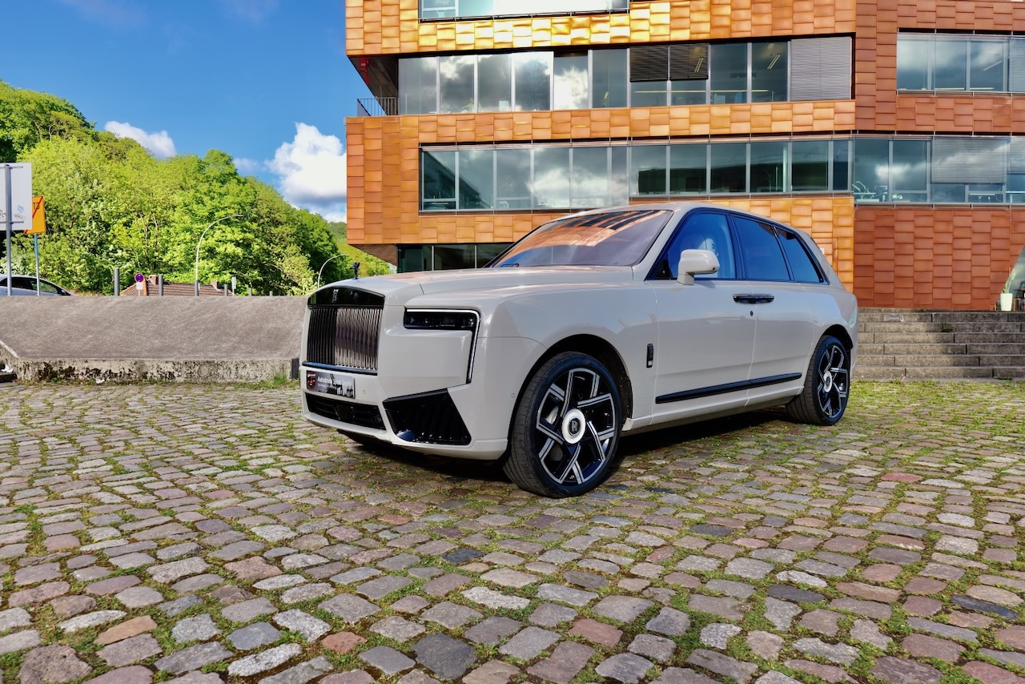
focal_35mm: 23
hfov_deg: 76.1
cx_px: 512
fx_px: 655
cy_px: 342
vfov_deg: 55.1
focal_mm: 23
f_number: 5.6
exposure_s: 1/200
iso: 100
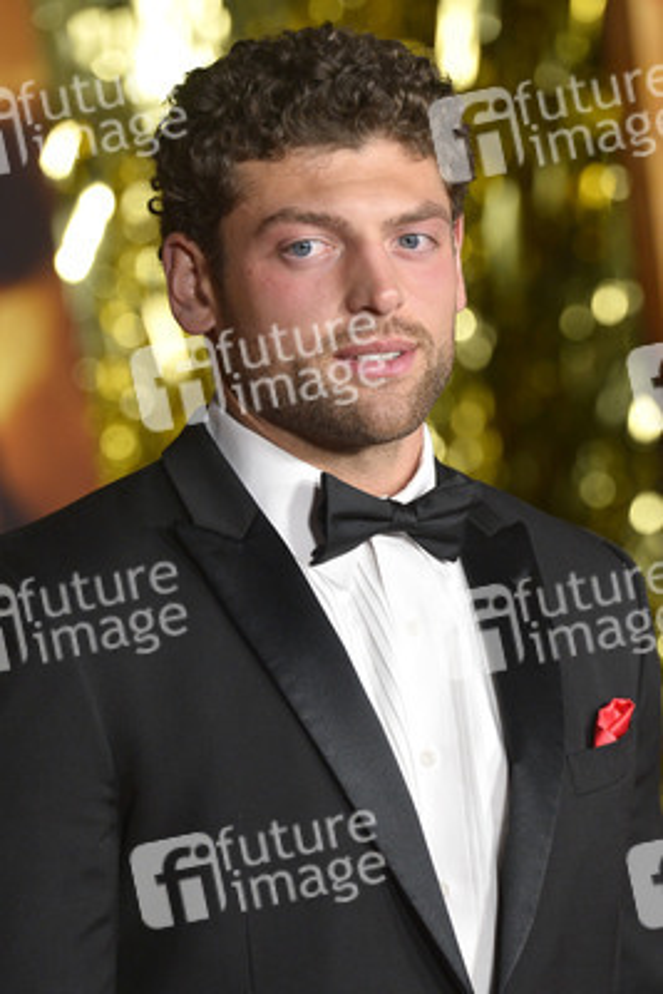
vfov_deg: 10.3
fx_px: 5520
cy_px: 497
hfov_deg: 6.9
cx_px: 332
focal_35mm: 200
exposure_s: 1/320
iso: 2000
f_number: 5
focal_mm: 200
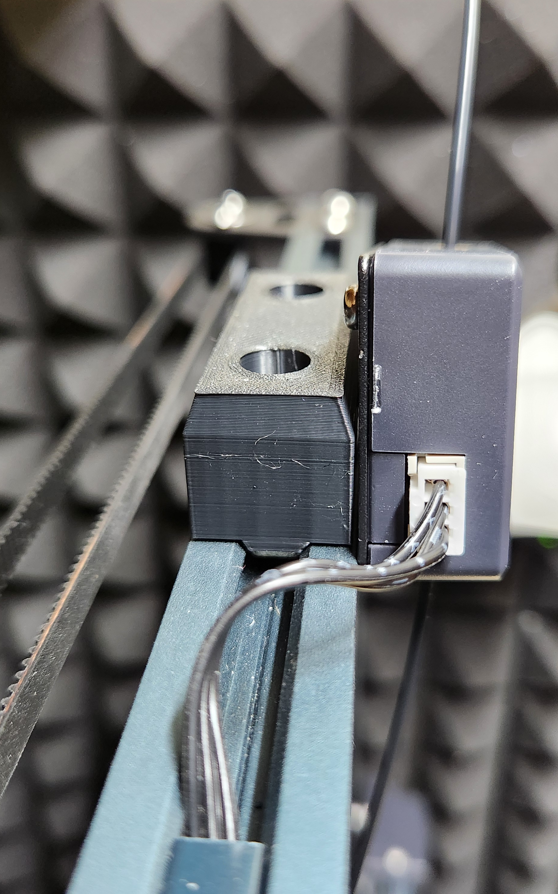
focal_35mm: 33
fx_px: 803
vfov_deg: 58.1
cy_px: 447
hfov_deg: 38.3
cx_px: 297
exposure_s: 1/60
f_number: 1.8
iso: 640
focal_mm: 5.4
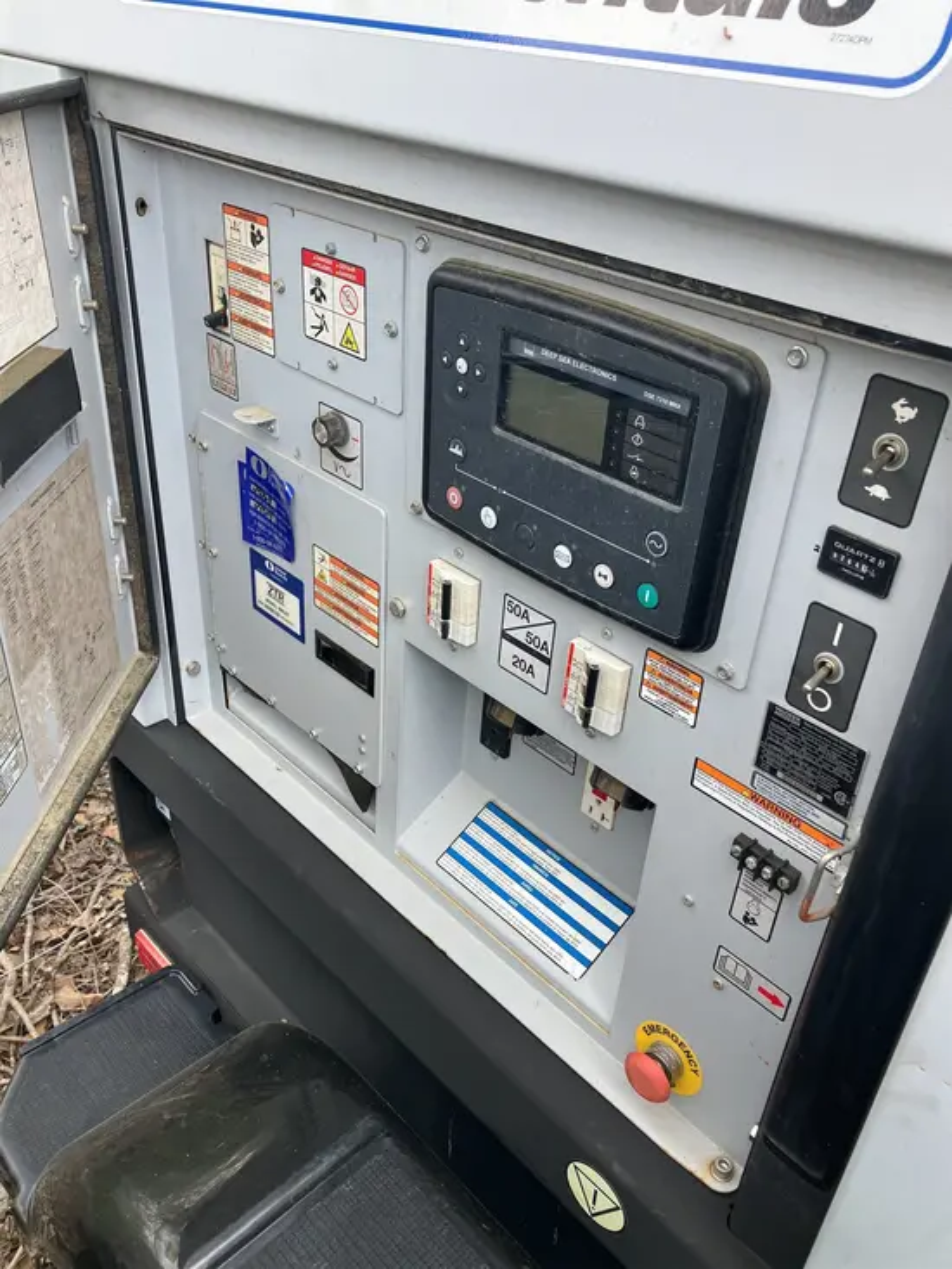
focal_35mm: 28
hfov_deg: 49.8
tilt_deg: -30.2
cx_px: 476
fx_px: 1026
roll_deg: -5.5
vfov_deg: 63.4
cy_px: 634
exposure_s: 1/225
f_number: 1.8
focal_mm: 3.99
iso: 25
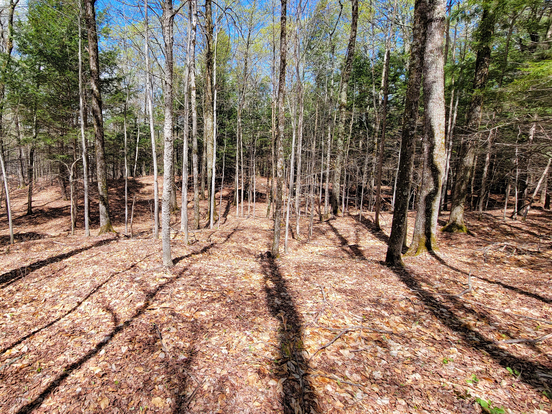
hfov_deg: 88.4
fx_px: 271
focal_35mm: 17
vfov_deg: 74.1
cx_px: 193
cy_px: 171
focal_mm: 2.2
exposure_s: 1/640
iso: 50
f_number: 2.2
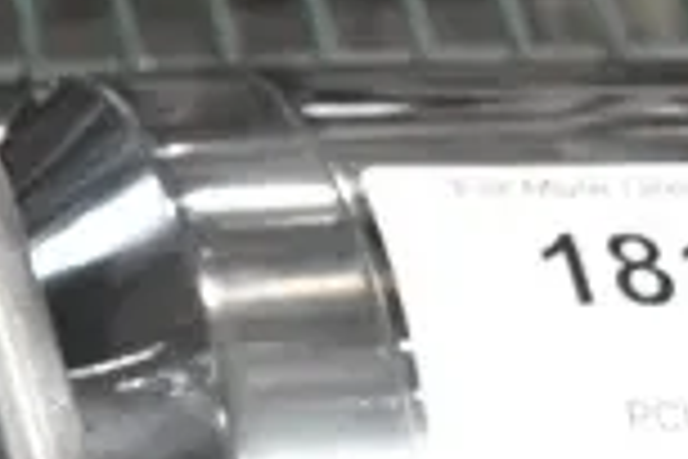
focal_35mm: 210
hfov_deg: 9.4
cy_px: 430
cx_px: -540
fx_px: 4013
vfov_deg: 6.5
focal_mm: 35
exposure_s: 1/250
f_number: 8
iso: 6400
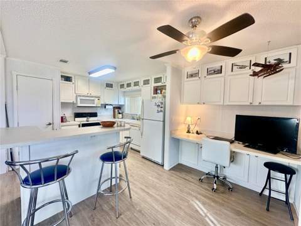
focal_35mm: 14
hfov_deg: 102.1
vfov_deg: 85.7
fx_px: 122
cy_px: 113
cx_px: 150
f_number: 2.2
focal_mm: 2.22
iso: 100
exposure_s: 1/120
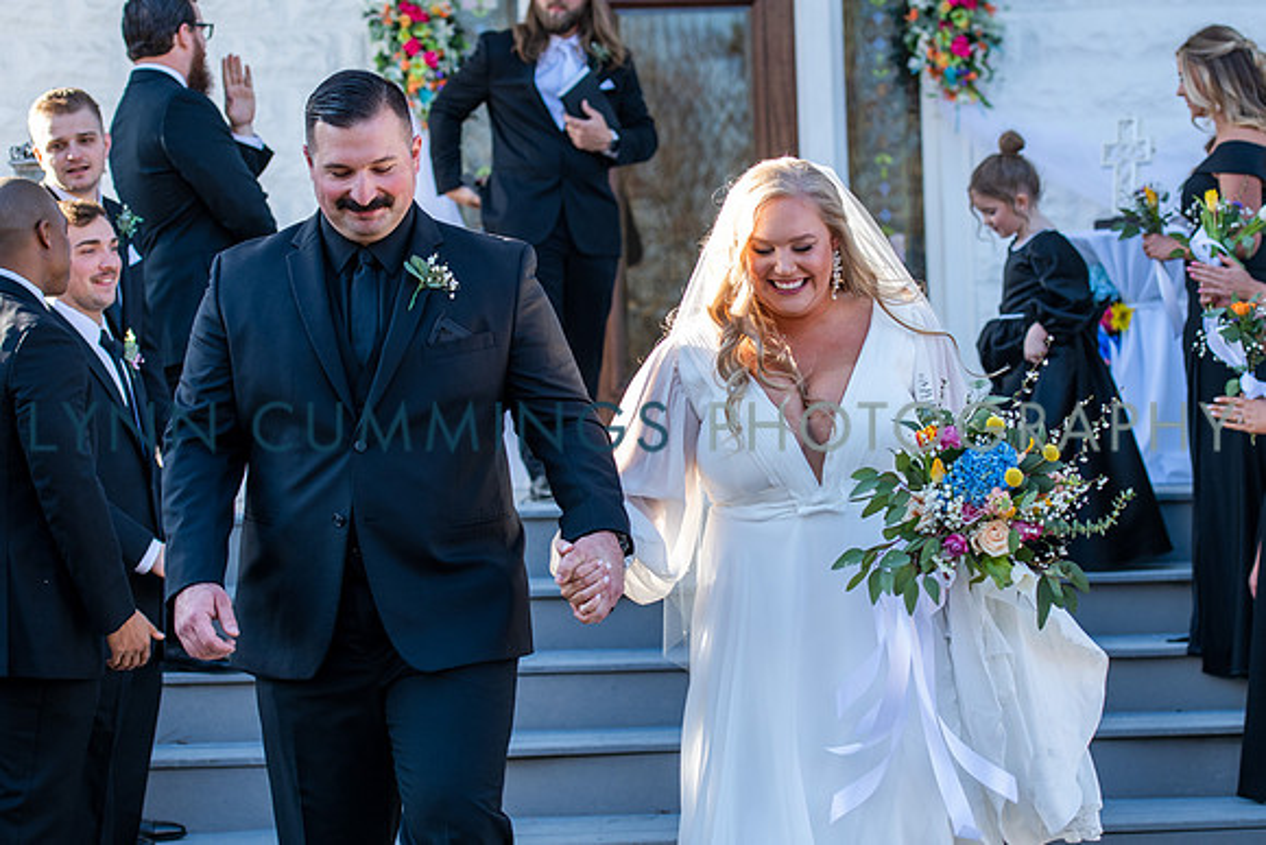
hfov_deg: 22.2
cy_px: 431
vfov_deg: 14.9
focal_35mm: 92
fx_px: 3226
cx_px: 706
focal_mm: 70
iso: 200
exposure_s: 1/320
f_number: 3.5
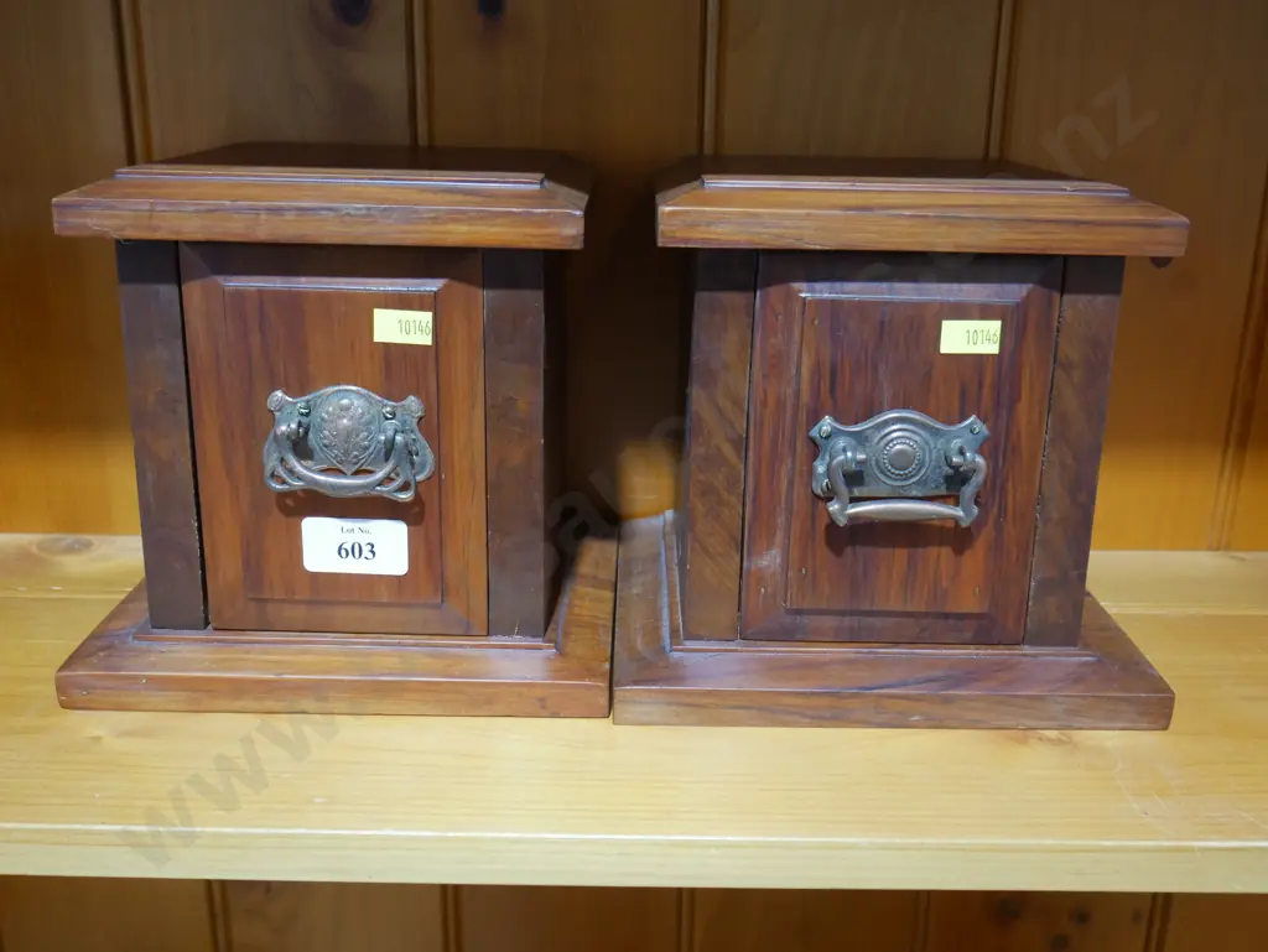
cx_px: 634
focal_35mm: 34
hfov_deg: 53.9
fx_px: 1246
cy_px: 476
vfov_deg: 41.8
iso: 1250
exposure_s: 1/60
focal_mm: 17
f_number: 4
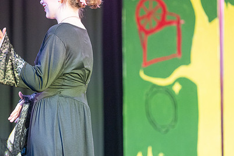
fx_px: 1593
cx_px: 60
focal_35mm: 245
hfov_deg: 8.4
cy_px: 85
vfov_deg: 5.6
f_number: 2.8
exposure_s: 1/320
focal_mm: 135
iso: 1800
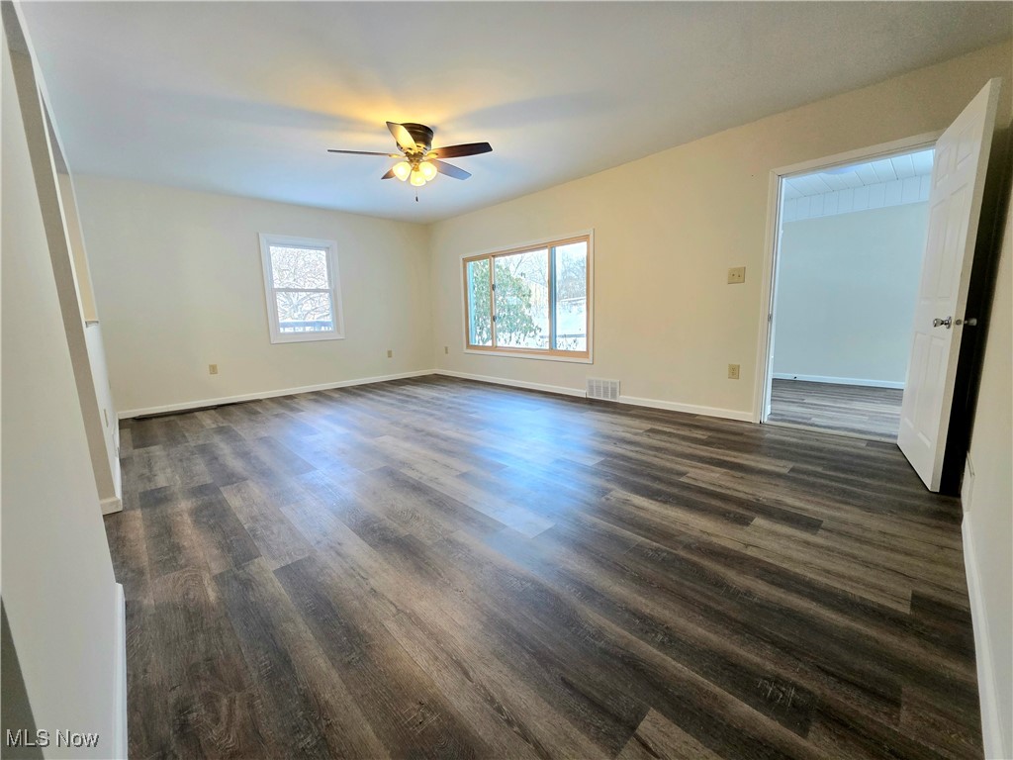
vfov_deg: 89.9
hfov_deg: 106.2
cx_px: 506
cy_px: 380
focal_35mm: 13
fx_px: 380
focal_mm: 2.2
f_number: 1.9
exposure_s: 1/120
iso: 250
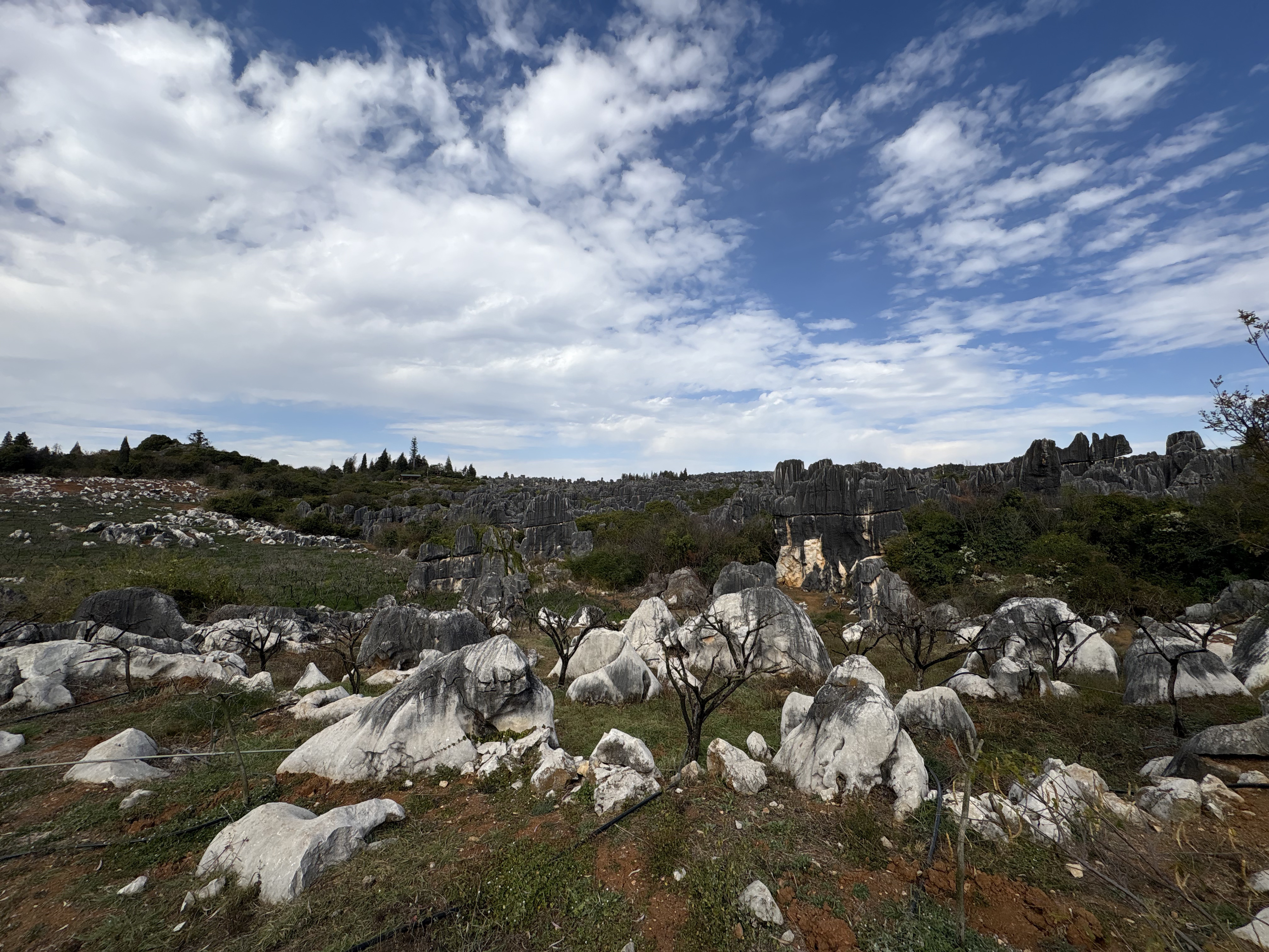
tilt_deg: +3.7
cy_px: 476
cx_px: 634
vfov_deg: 85.7
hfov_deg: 102.1
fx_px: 513
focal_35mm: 14
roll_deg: +0.3
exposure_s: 1/2674
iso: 50
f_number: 2.2
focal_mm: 2.22
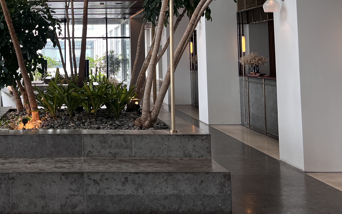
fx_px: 466
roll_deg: +0.7
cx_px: 64
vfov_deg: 25.0
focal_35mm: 50
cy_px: 21
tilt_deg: +3.9
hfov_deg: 38.6
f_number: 1.5
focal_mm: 5.7
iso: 50
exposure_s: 1/100
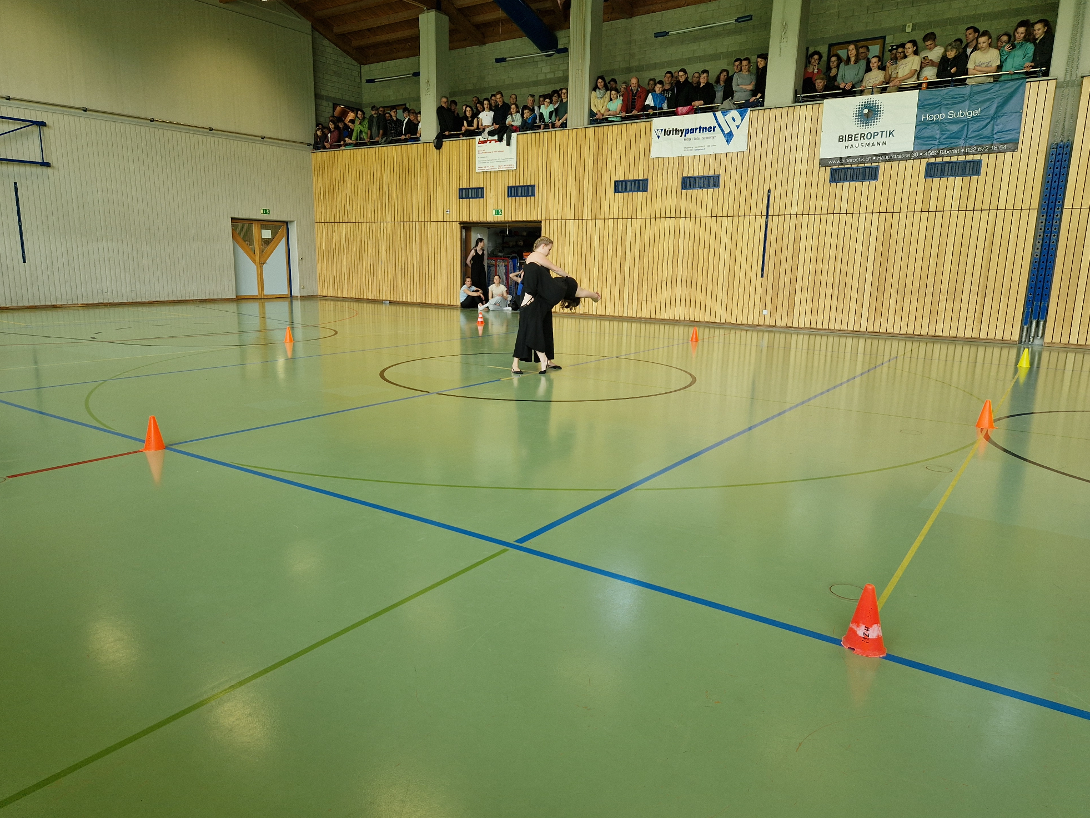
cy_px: 411
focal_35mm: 24
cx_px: 531
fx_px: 756
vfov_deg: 56.8
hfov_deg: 71.6
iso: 50
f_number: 1.8
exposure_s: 1/249
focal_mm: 5.4
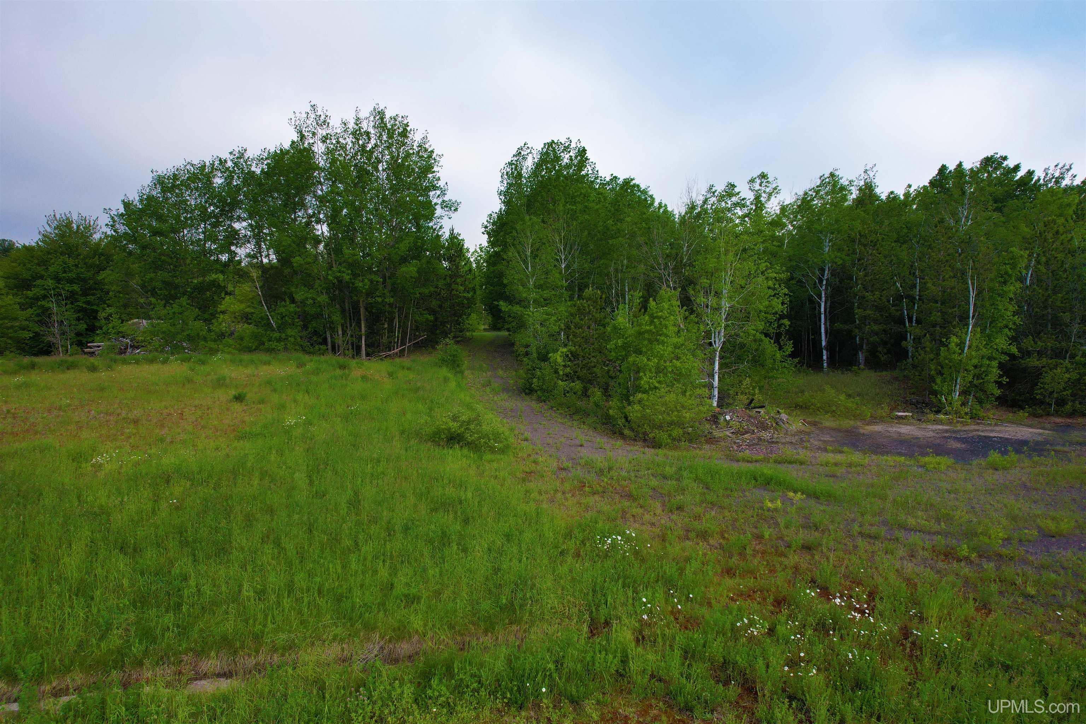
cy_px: 362
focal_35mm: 22
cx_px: 543
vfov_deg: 57.2
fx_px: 664
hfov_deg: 78.6
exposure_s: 1/500
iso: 100
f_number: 2.8
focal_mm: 8.38
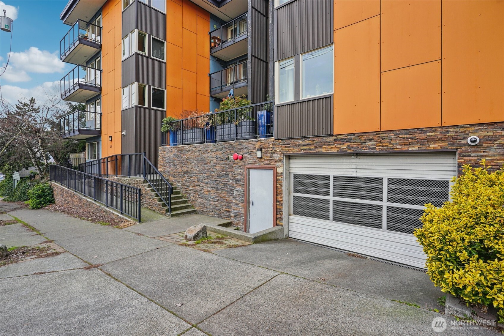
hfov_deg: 93.3
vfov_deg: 70.4
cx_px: 252
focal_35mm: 17
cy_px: 168
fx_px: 238
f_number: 8
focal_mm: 17
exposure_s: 1/125
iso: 250
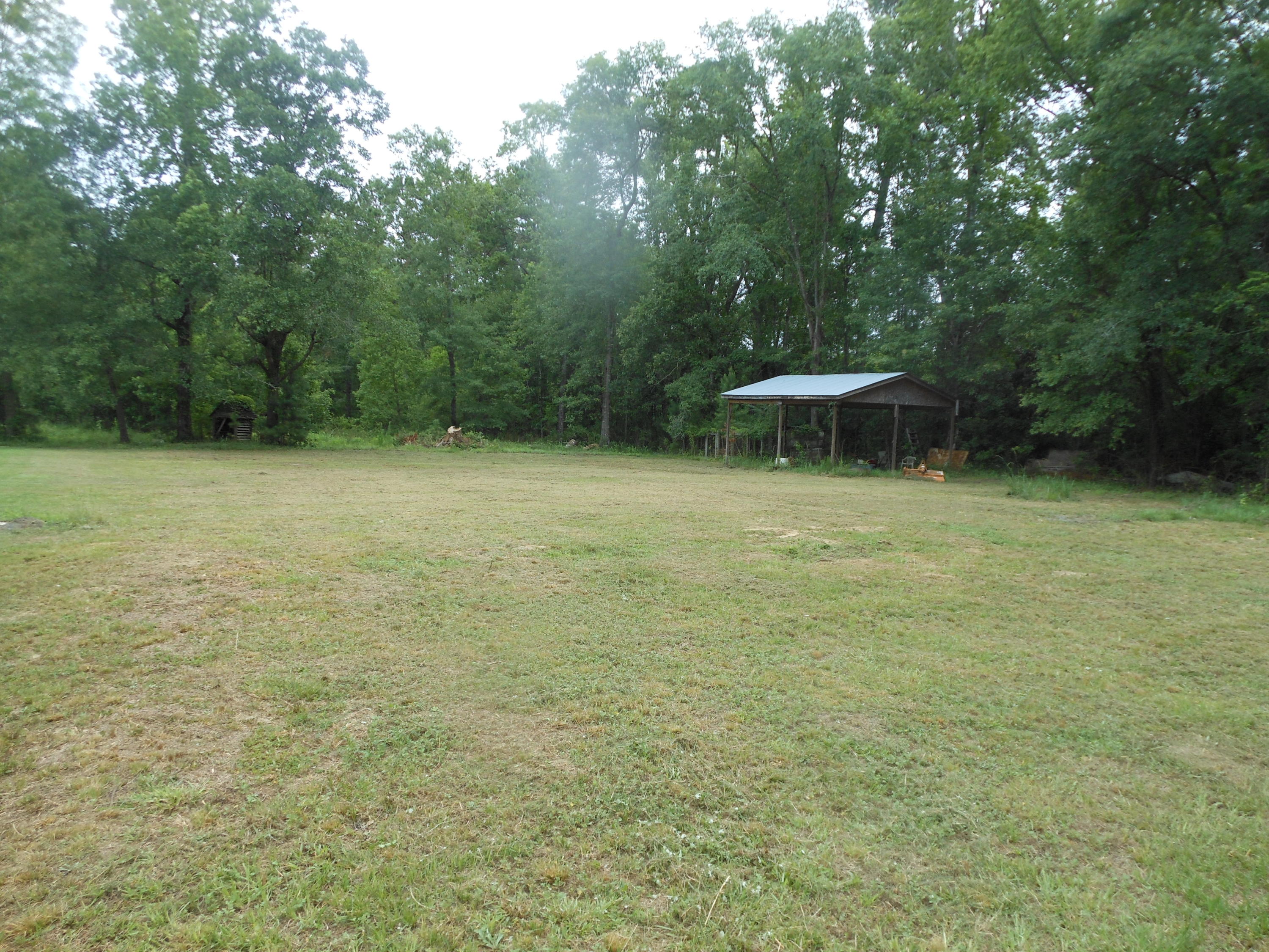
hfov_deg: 69.4
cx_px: 634
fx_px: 916
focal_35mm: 25
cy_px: 476
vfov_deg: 54.9
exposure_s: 1/250
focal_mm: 4.5
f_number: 3.2
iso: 80
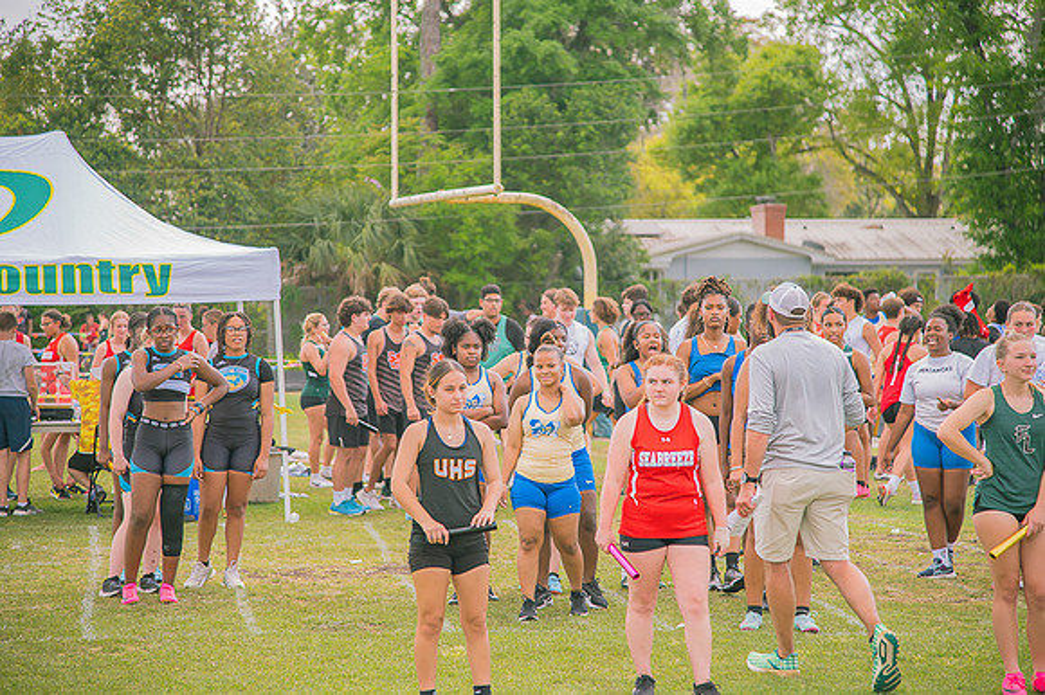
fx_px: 3481
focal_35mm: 120
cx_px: 522
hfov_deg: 17.1
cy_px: 348
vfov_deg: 11.4
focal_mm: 120
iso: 200
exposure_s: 1/200
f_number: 4
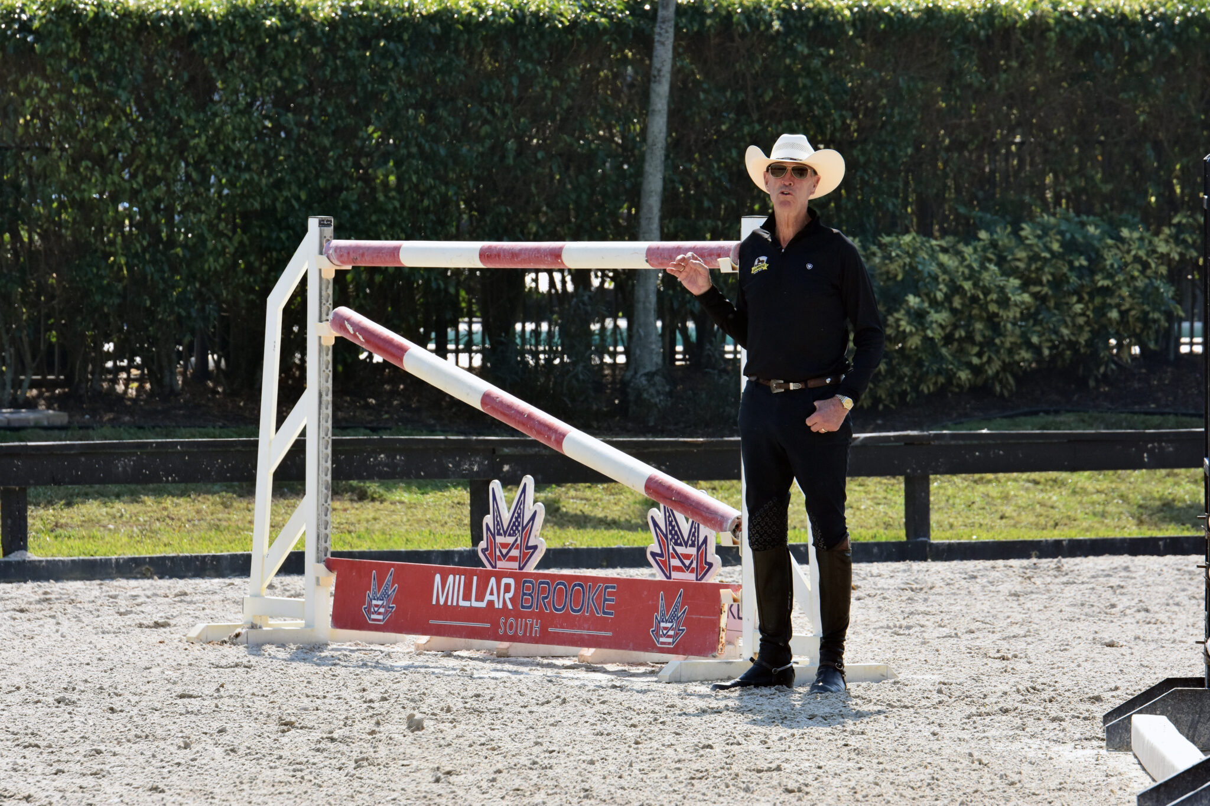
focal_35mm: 300
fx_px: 10082
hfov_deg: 6.9
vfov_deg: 4.6
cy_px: 403
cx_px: 605
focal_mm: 200
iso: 640
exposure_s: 1/1000
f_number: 8
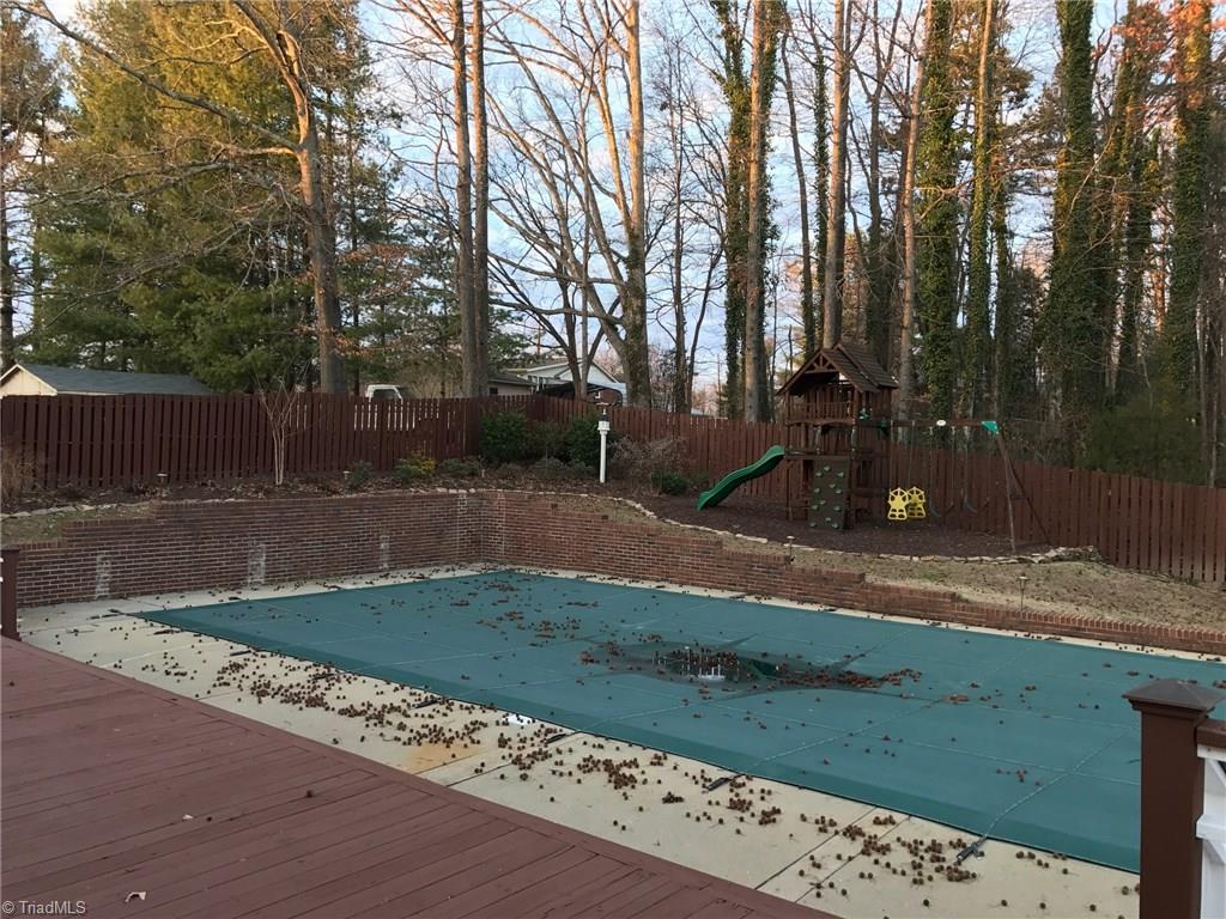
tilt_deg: +1.5
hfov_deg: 63.4
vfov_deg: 49.7
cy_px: 460
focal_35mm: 28
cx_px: 613
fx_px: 992
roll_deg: +0.4
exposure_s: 1/40
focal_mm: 3.99
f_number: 1.8
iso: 25
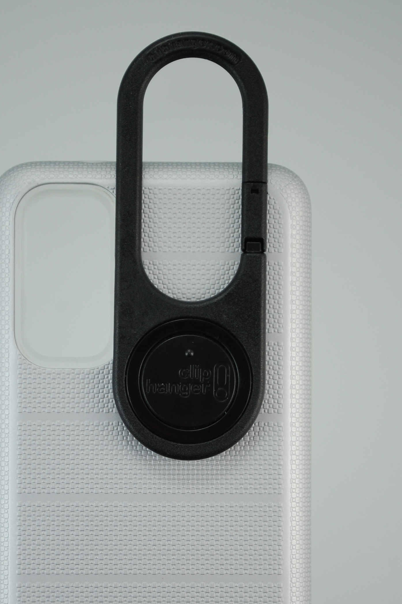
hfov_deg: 12.7
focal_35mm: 108
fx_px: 1812
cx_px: 178
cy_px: 424
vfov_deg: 18.9
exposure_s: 1/50
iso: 400
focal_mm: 50
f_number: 5.6
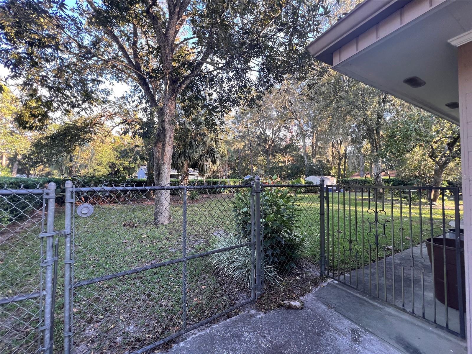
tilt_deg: -0.7
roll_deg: -2.2
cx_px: 236
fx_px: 177
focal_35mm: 13
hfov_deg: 106.2
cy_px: 177
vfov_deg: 89.9
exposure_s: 1/99
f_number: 1.8
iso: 50
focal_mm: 1.57
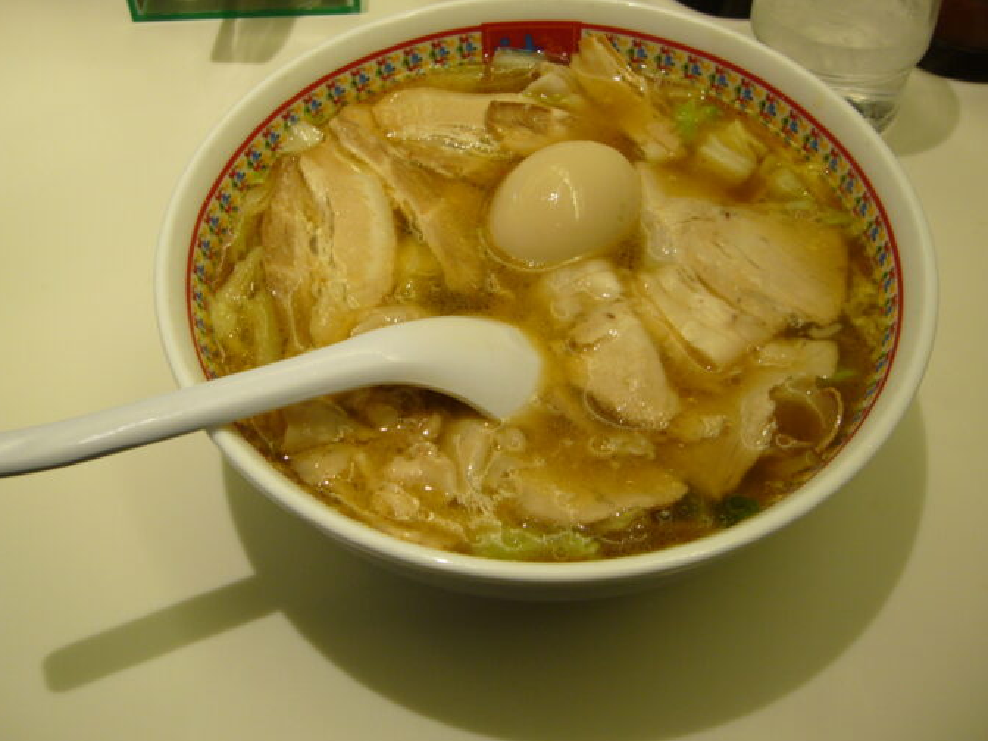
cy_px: 340
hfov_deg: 46.8
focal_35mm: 40
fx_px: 1142
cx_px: 453
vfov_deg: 35.9
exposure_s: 1/30
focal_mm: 5.8
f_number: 2.8
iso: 100
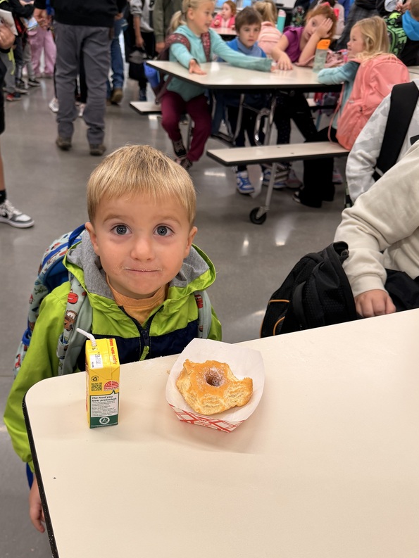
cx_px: 180
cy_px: 321
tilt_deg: -33.4
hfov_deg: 45.3
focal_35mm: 31
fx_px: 500
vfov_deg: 58.1
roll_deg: -5.7
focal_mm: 6.76
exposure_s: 1/120
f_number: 1.78
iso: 100
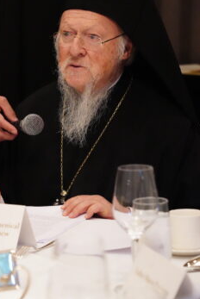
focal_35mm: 136
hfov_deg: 10.1
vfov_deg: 15.1
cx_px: 82
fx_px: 1131
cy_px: 129
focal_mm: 105
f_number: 5.6
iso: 20000
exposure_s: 1/320
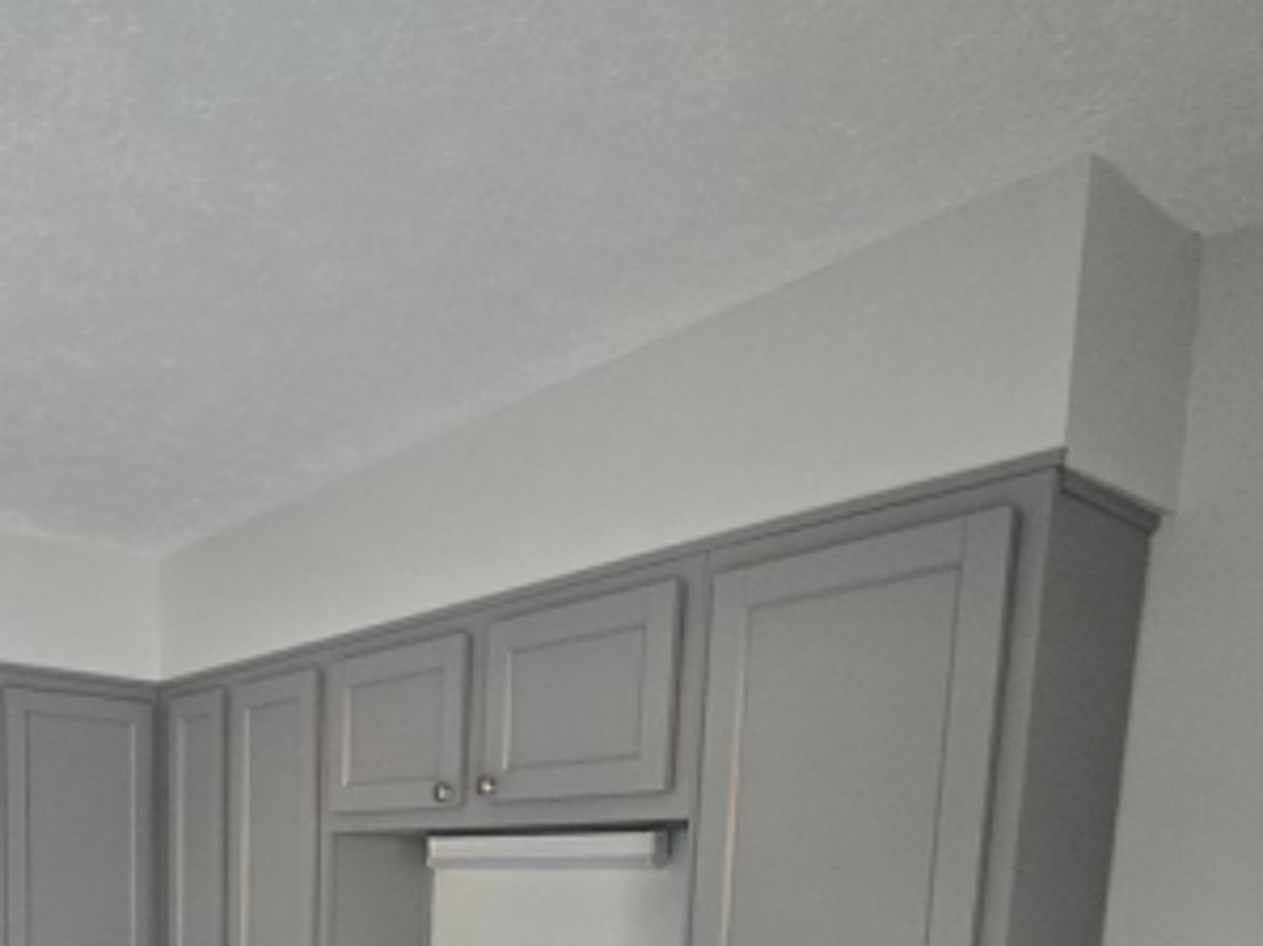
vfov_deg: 39.4
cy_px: 1043
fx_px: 1058
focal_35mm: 29
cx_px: 298
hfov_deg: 58.1
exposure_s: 1/60
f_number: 2.2
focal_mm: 2.2
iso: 400
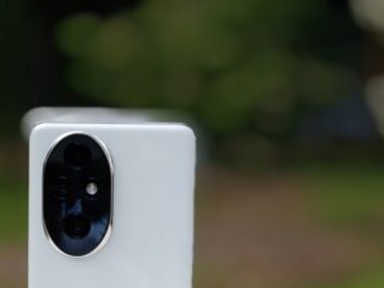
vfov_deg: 10.3
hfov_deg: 13.7
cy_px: 293
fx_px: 1586
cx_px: 57
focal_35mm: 143
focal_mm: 15.38
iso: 50
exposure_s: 1/140
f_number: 2.4
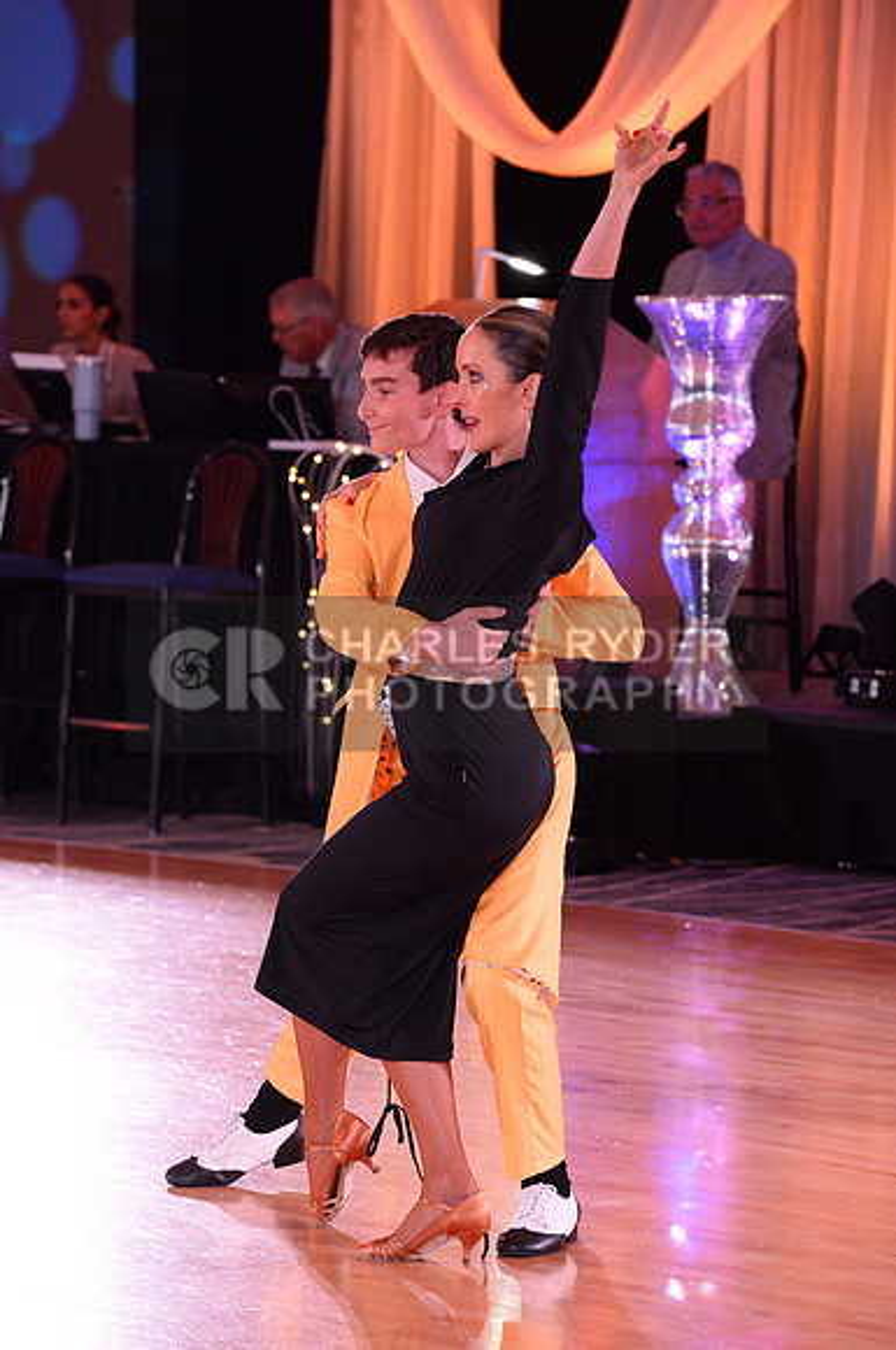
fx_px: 6552
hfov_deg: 7.8
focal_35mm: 175
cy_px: 675
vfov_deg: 11.8
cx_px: 448
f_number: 6.3
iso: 4000
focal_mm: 175
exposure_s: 1/250
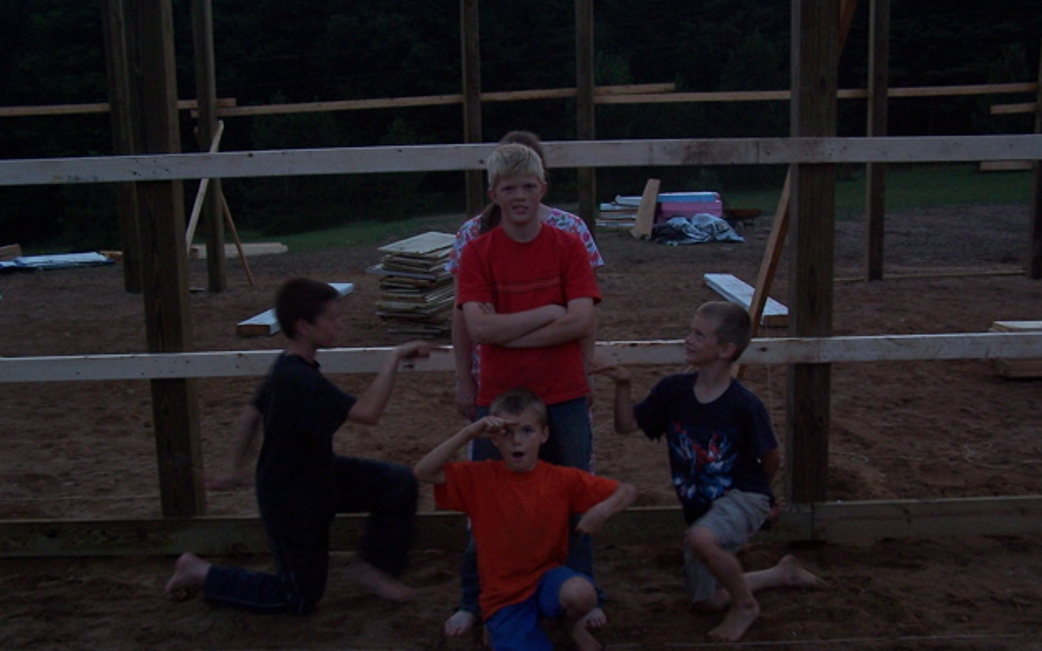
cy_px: 376
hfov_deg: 48.2
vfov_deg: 31.2
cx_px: 528
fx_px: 1164
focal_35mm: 41
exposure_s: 1/8
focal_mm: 6.3
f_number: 2.8
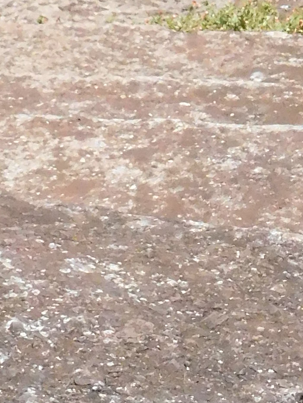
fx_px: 4038
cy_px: 253
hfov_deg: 4.2
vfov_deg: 5.7
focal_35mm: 346
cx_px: 638
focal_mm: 12.5
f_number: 9
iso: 800
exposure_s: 1/800
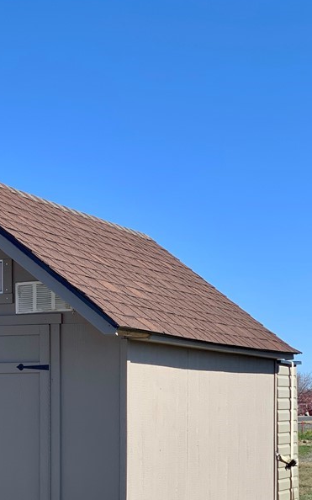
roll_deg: -0.1
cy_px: 419
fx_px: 1293
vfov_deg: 21.5
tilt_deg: +0.3
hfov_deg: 13.6
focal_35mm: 95
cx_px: 18
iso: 16
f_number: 2.4
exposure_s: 1/813
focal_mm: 6
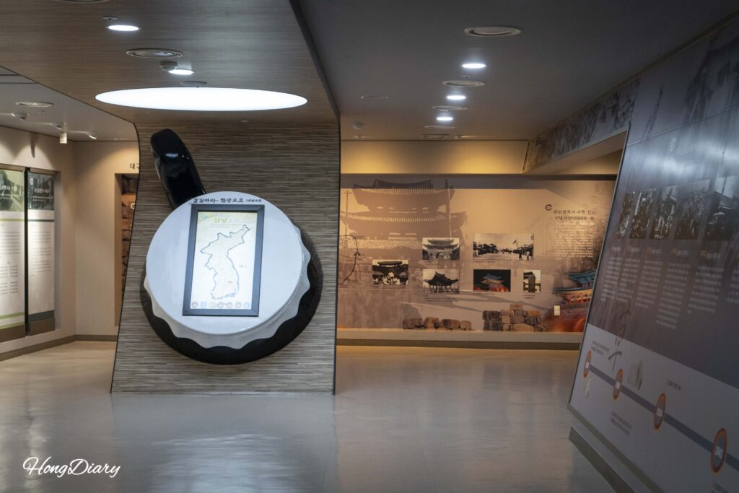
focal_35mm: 44
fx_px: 903
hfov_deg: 44.5
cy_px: 246
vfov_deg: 30.5
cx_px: 370
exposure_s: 1/160
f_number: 5.6
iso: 3200
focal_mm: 44
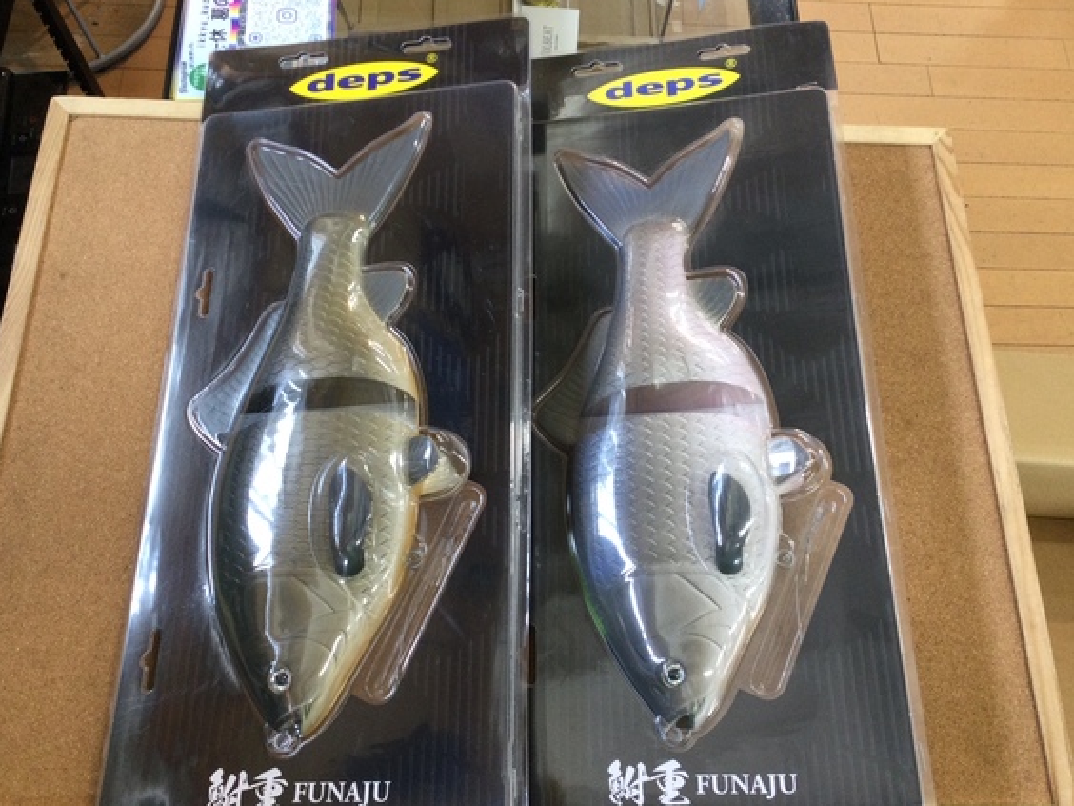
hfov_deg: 55.3
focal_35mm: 33
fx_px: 1024
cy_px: 423
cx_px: 526
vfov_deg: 42.9
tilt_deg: -68.7
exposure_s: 1/30
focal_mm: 3.3
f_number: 2.4
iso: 32
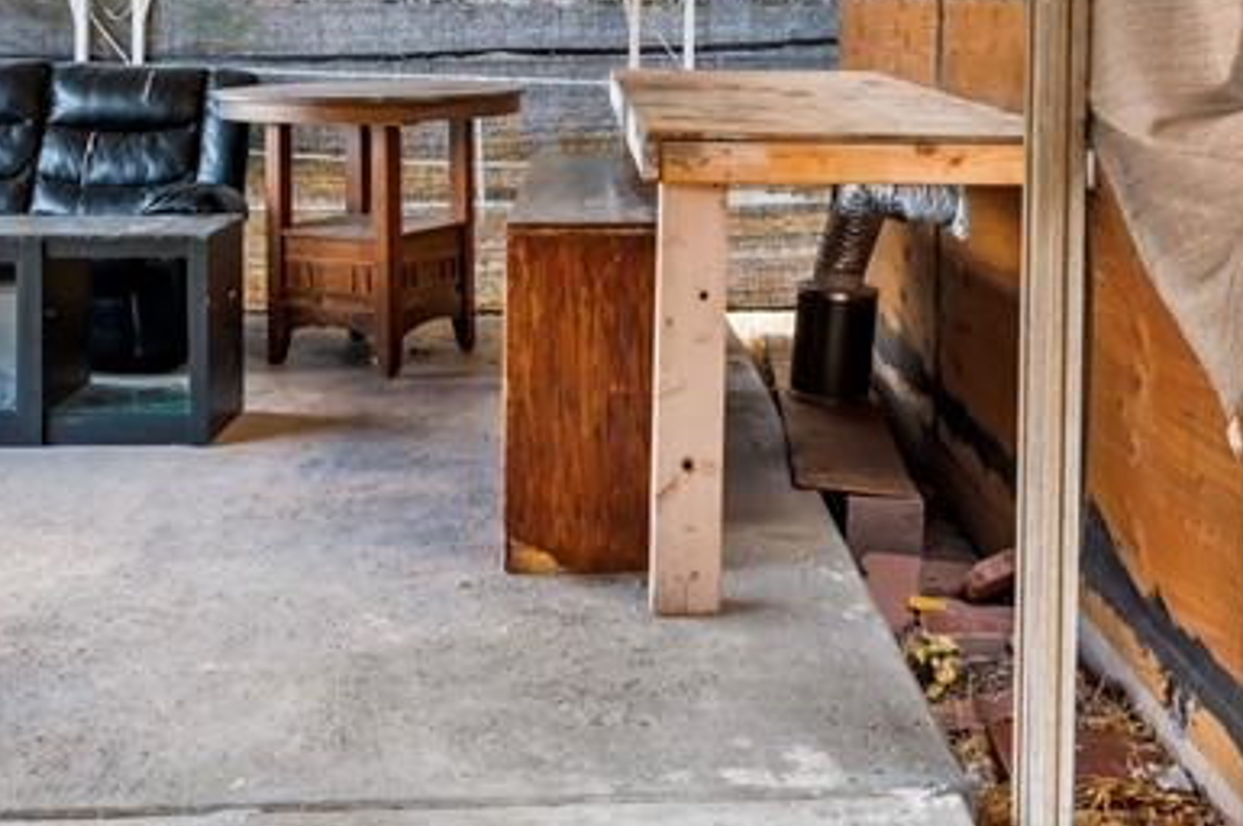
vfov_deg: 26.6
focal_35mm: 48
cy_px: 10
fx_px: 1656
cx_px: 659
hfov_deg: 41.1
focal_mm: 17
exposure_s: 1/10
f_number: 8
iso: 400
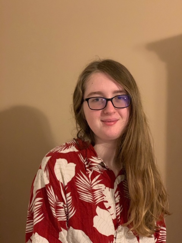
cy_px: 122
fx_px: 365
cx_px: 91
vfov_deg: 36.8
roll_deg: +1.2
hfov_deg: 28.0
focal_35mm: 52
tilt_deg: -3.5
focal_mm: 6
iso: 640
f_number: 2.4
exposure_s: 1/30
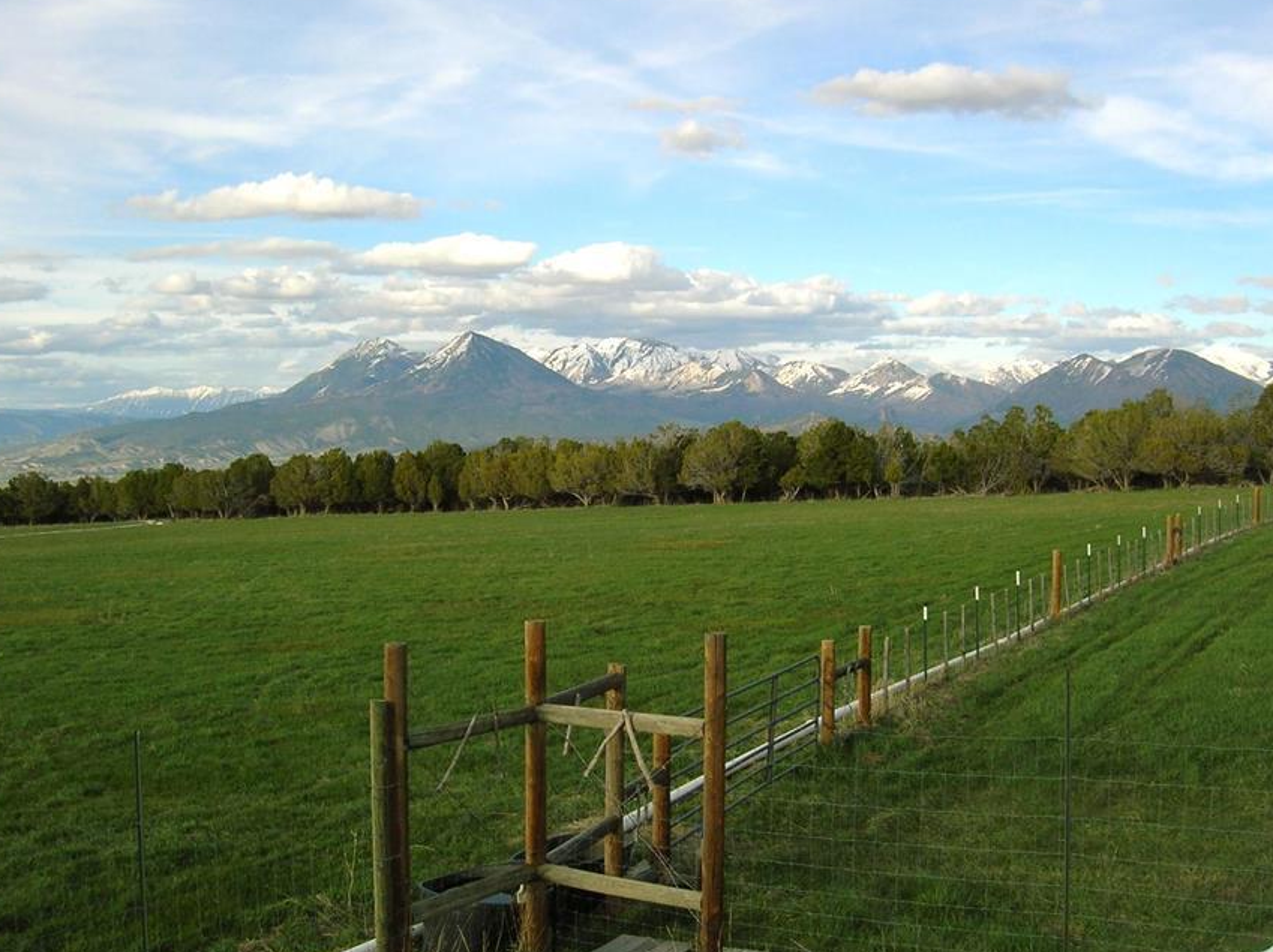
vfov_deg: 35.1
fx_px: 1506
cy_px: 432
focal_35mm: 41
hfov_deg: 45.8
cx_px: 628
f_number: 4.9
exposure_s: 1/227
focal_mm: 5.7
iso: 50
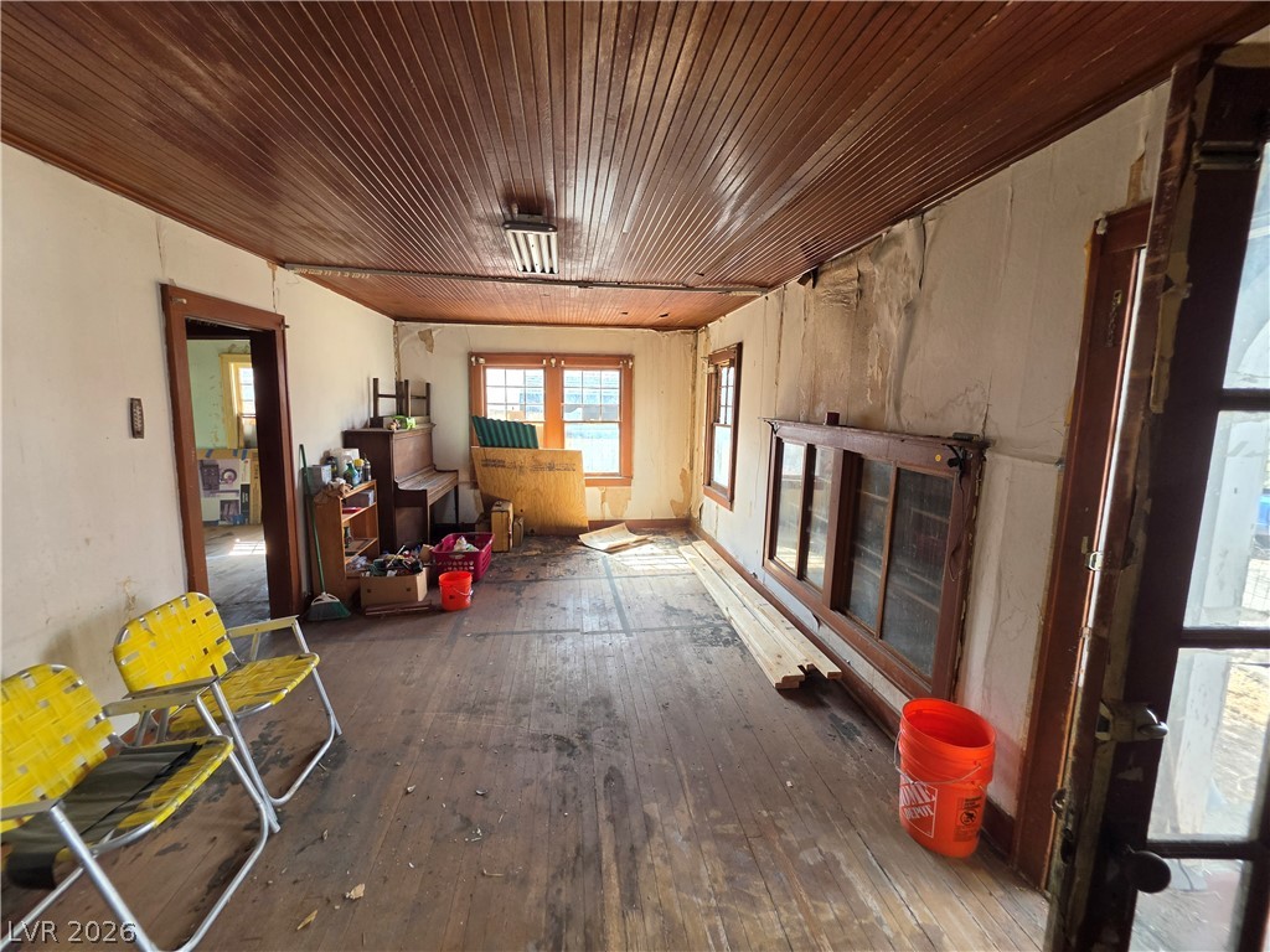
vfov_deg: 89.9
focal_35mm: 13
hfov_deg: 106.2
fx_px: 477
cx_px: 635
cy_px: 476
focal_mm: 2.2
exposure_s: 1/120
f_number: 1.9
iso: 64
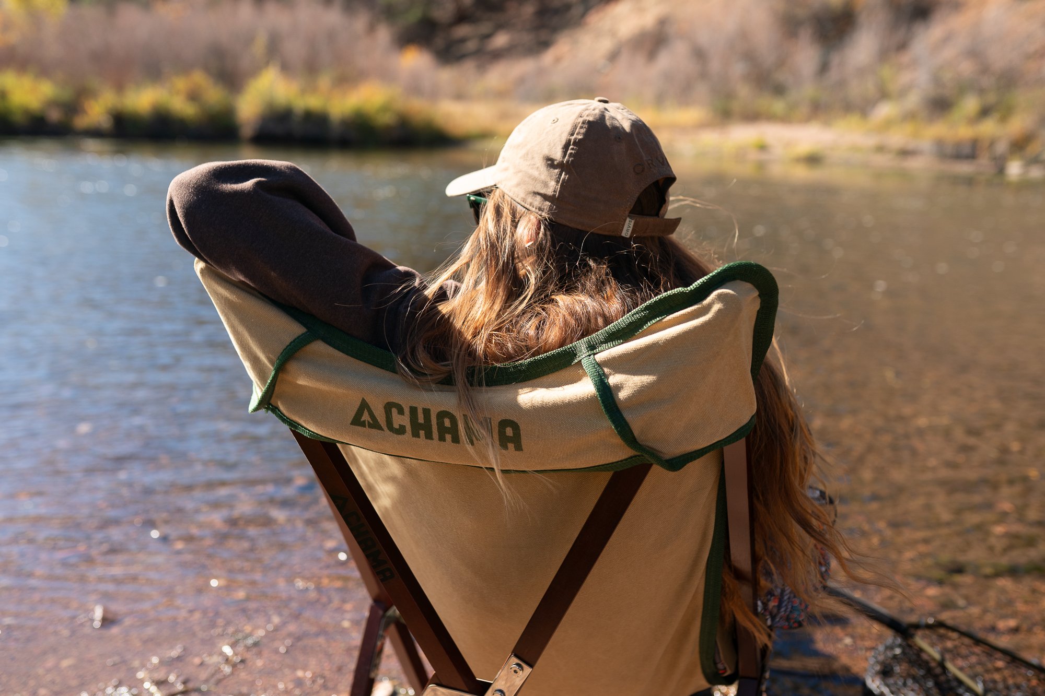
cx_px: 522
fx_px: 1016
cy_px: 348
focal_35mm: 35
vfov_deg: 37.8
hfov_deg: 54.4
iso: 200
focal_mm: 35
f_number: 2.8
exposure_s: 1/500
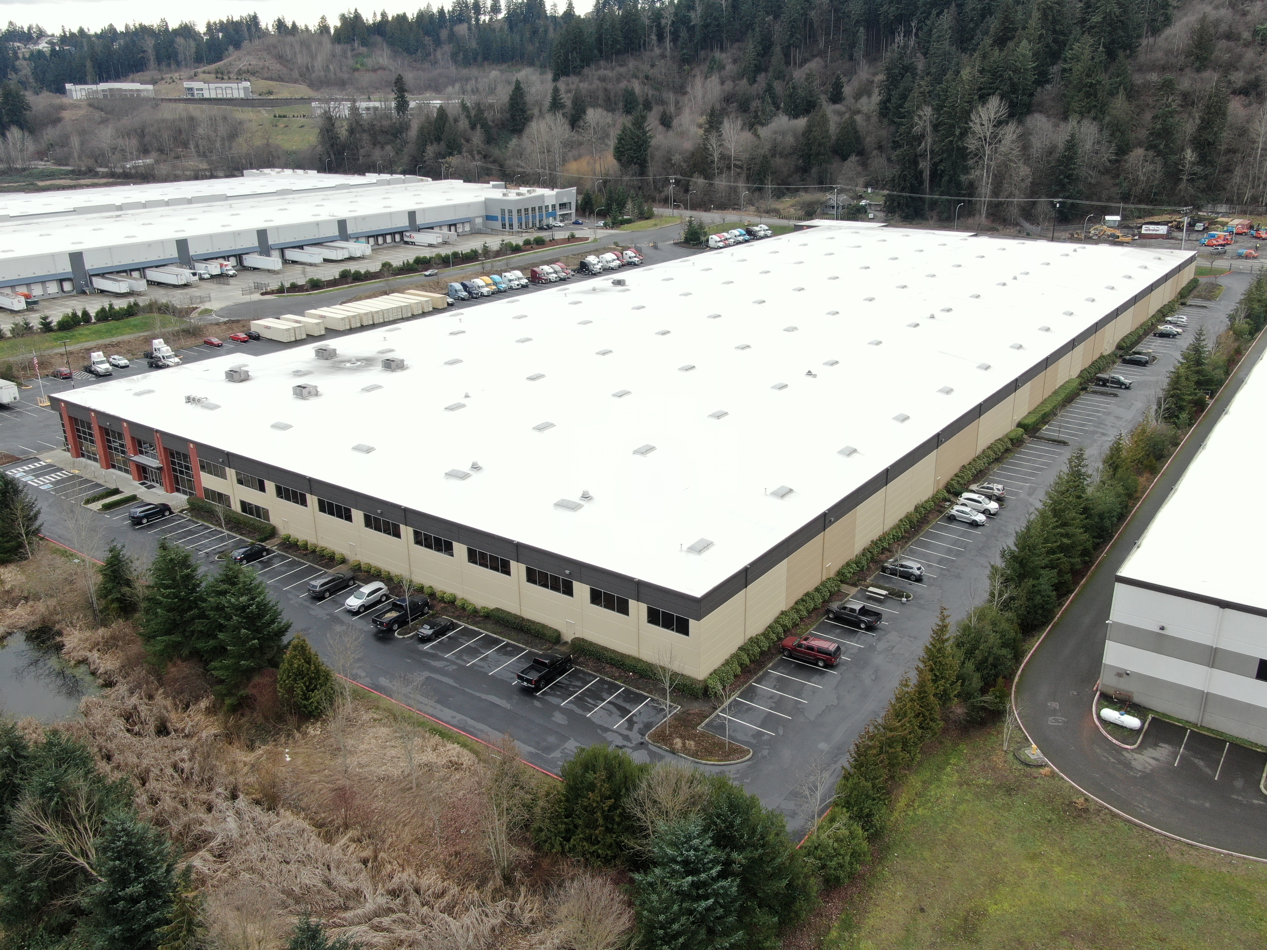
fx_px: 1061
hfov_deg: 61.7
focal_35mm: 29
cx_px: 634
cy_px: 475
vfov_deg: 48.2
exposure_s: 1/120
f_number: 3
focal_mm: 5
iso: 100
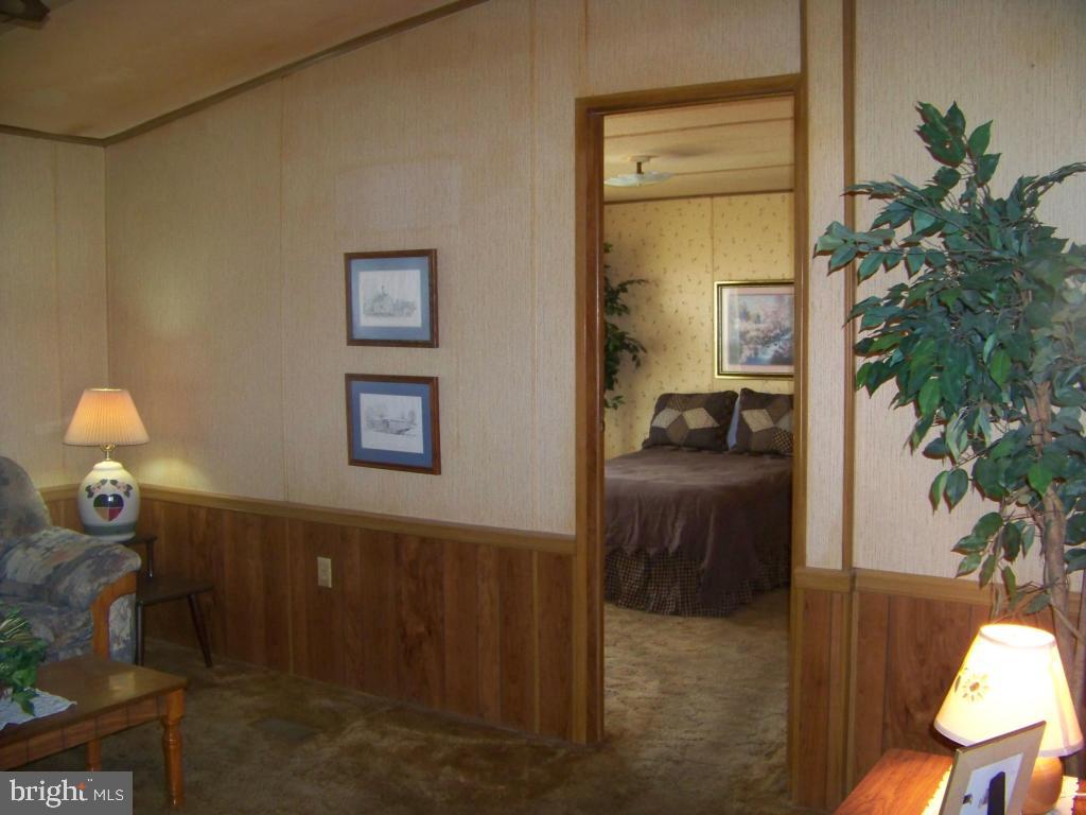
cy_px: 408
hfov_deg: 51.4
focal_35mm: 36
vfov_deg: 39.7
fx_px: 1129
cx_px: 543
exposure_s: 1/30
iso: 200
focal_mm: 5.85
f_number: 2.8
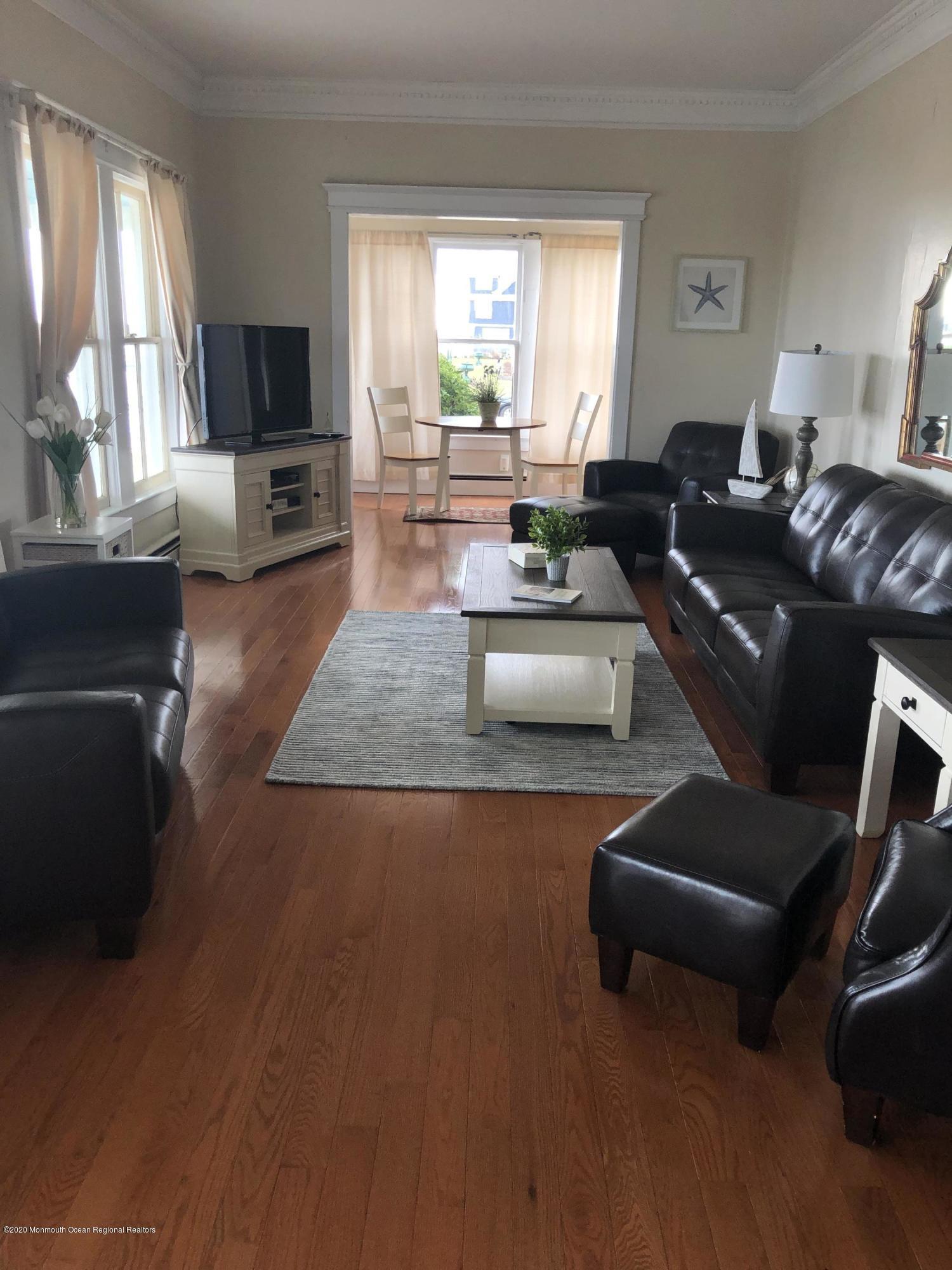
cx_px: 476
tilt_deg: -16.5
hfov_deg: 49.7
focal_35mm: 28
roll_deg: -2.6
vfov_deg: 63.4
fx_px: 1027
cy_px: 635
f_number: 1.8
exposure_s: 1/120
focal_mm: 3.99
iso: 40
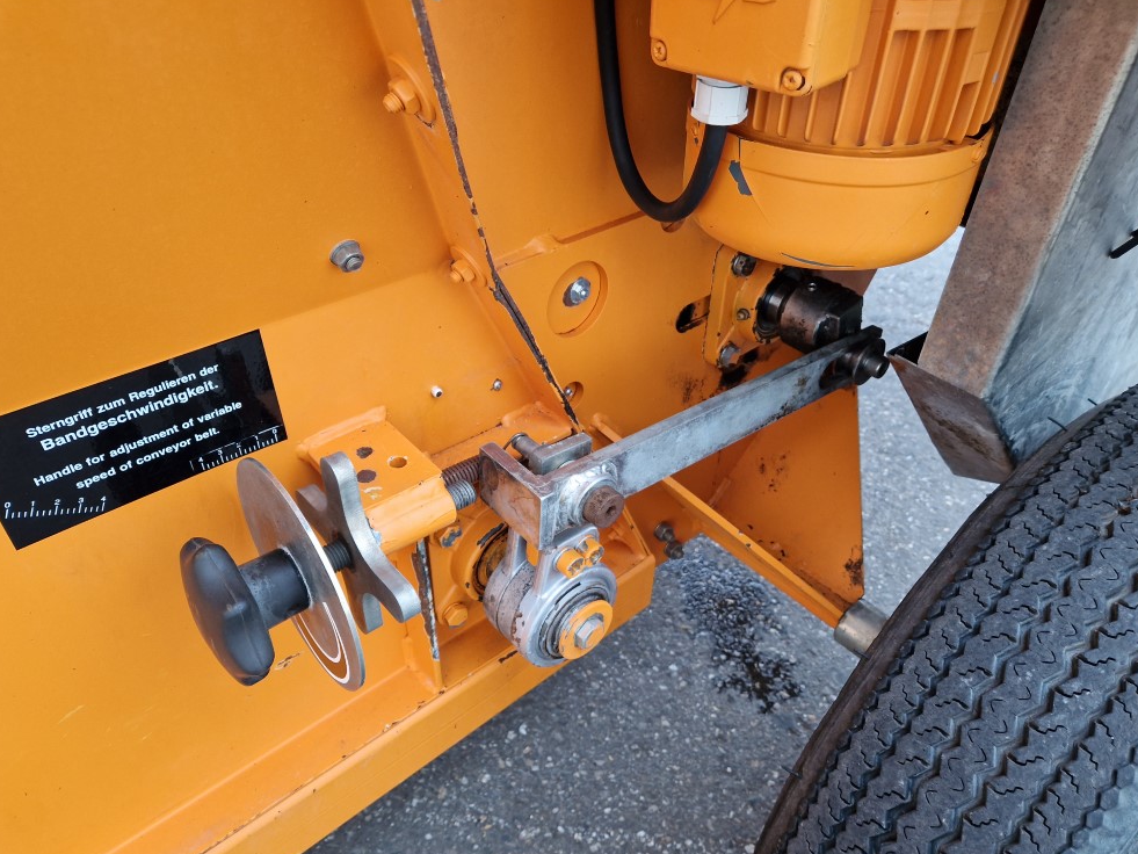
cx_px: 579
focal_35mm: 24
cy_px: 435
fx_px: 789
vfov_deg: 56.8
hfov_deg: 71.6
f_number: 1.8
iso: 50
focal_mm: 5.4
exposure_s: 1/110
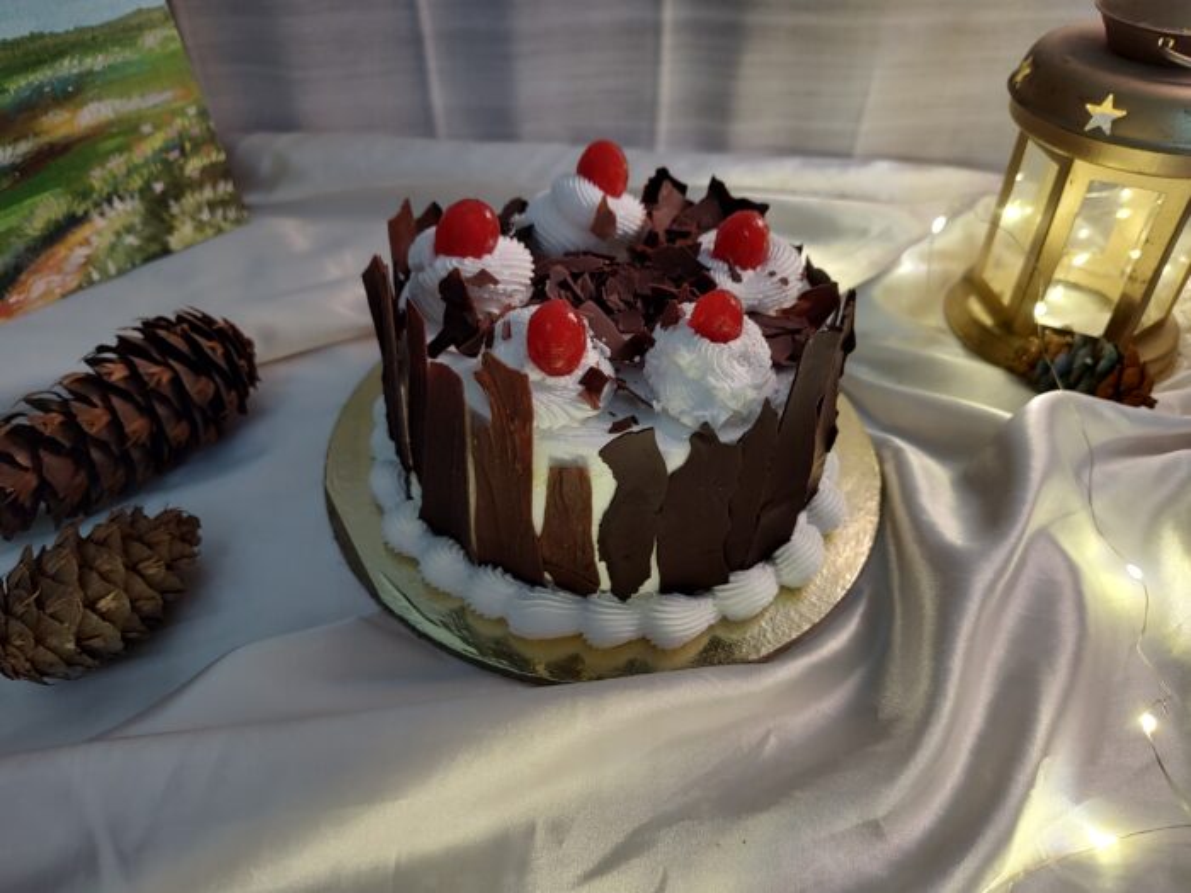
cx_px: 596
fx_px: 791
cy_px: 446
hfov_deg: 73.9
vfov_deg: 58.9
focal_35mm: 23
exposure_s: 1/50
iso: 247
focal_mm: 5.56
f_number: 1.8
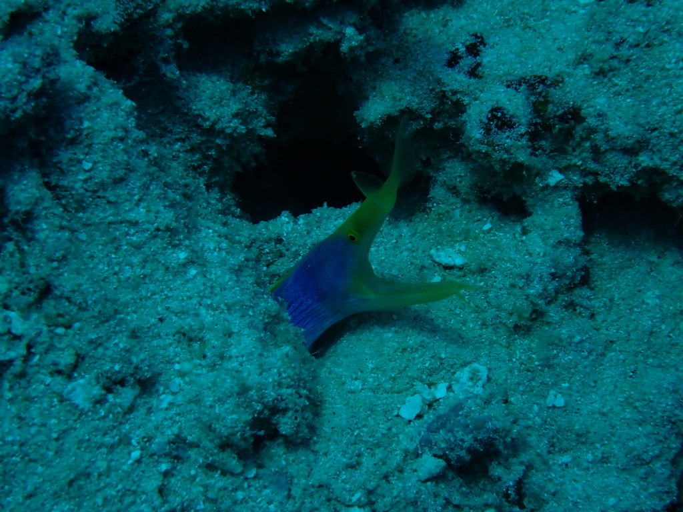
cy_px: 256
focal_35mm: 100
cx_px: 342
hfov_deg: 19.6
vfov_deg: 14.8
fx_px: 1973
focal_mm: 18
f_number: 6.3
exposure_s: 1/320
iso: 100
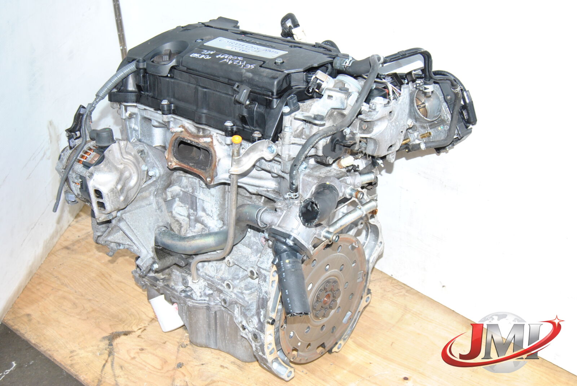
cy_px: 193
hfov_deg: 46.3
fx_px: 674
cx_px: 288
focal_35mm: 42
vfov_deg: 32.0
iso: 400
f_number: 5.6
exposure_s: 1/200
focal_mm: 28
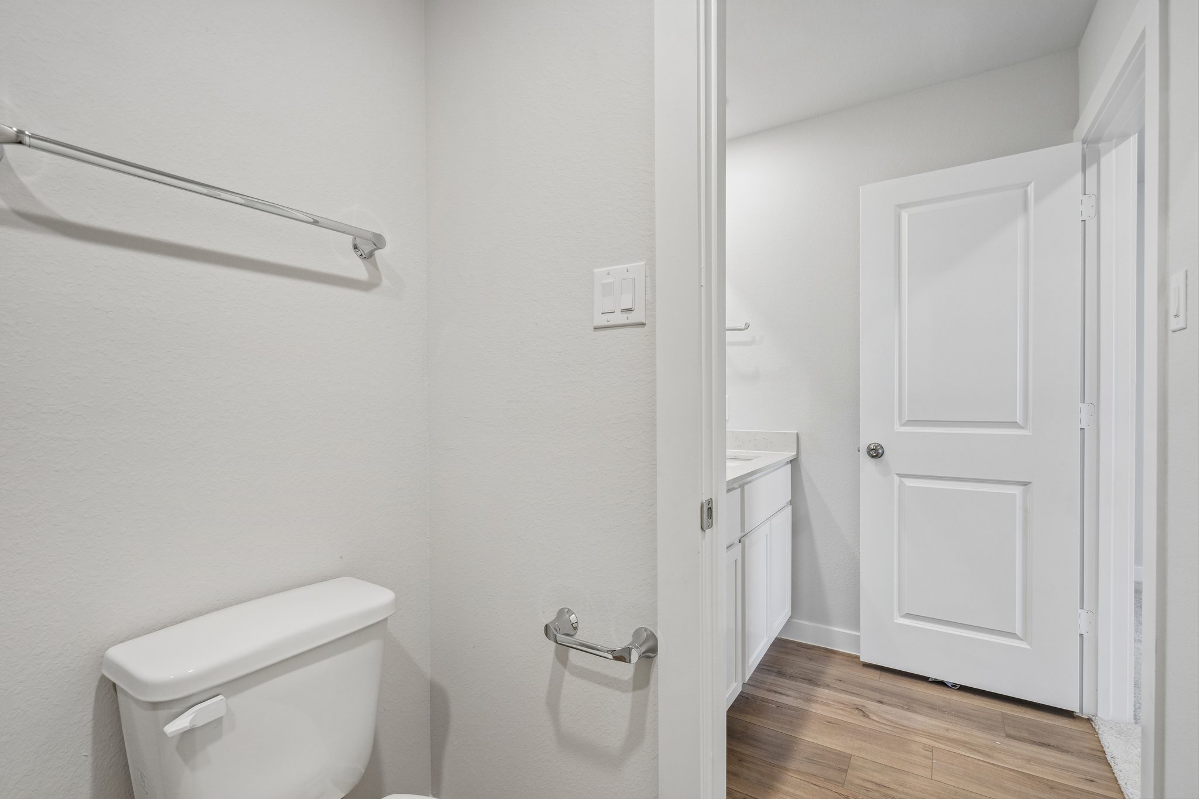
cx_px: 600
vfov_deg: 73.7
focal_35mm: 16
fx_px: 533
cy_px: 400
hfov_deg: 96.7
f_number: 8
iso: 400
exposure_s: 1/20
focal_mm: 16
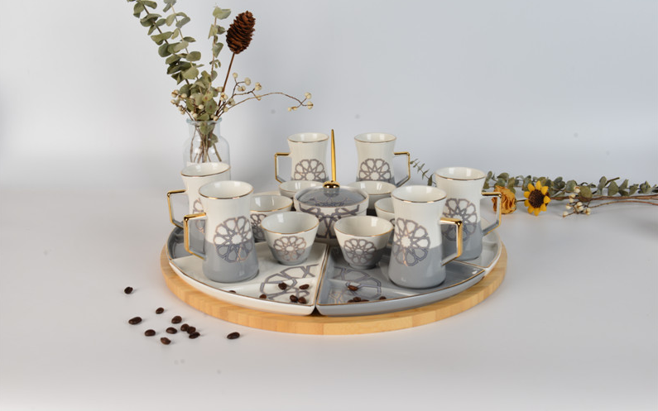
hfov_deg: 48.2
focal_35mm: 41
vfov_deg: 31.3
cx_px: 328
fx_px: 735
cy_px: 209
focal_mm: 40
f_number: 9
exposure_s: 1/2
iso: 125
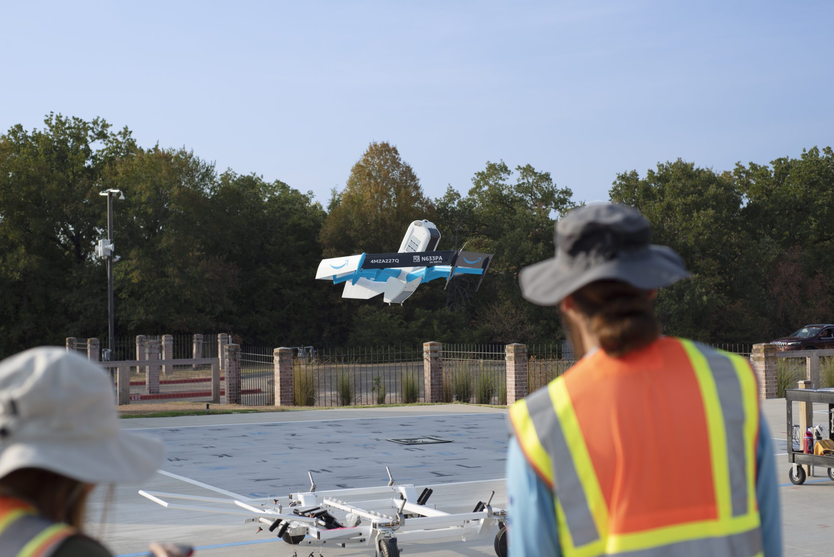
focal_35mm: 50
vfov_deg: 27.0
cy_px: 278
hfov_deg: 39.6
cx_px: 417
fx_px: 1159
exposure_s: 1/800
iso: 100
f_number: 4
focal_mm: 50
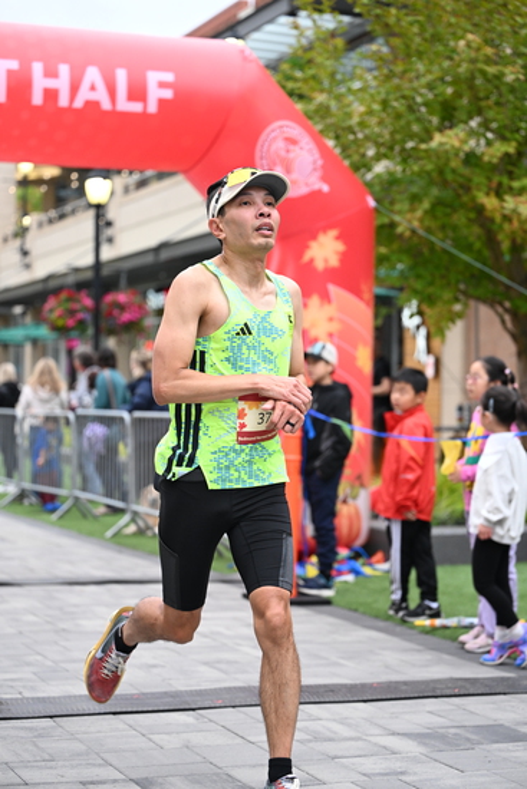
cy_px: 394
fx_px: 1602
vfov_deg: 27.7
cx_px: 264
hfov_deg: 18.7
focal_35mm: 73
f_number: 2.8
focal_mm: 73
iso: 1600
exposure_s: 1/1250
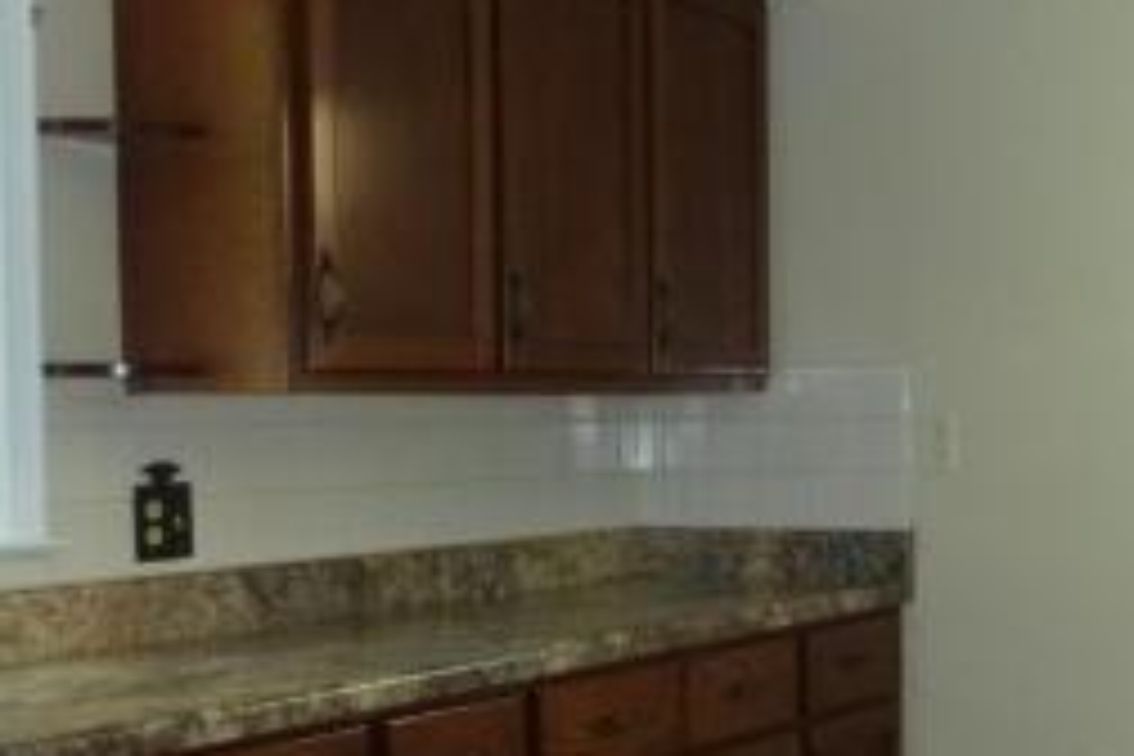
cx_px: 945
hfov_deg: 29.2
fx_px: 2110
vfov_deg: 20.2
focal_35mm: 67
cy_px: 526
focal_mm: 5
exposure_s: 1/60
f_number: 3.3
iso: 320
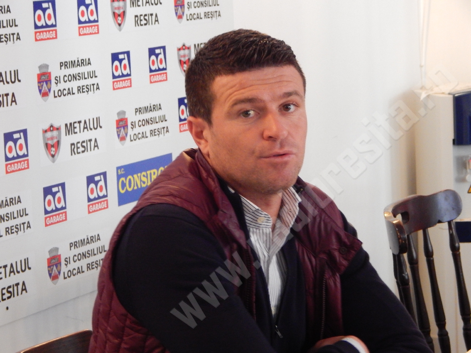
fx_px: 1782
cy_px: 176
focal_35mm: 131
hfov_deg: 15.1
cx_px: 236
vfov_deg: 11.3
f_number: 4.8
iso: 800
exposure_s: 1/10
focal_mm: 23.4
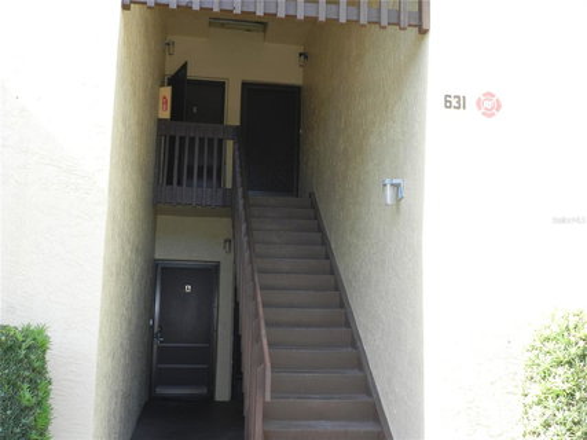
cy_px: 220
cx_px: 294
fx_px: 644
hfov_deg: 49.0
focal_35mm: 38
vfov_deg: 37.7
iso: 160
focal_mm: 6.7
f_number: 4
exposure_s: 1/125
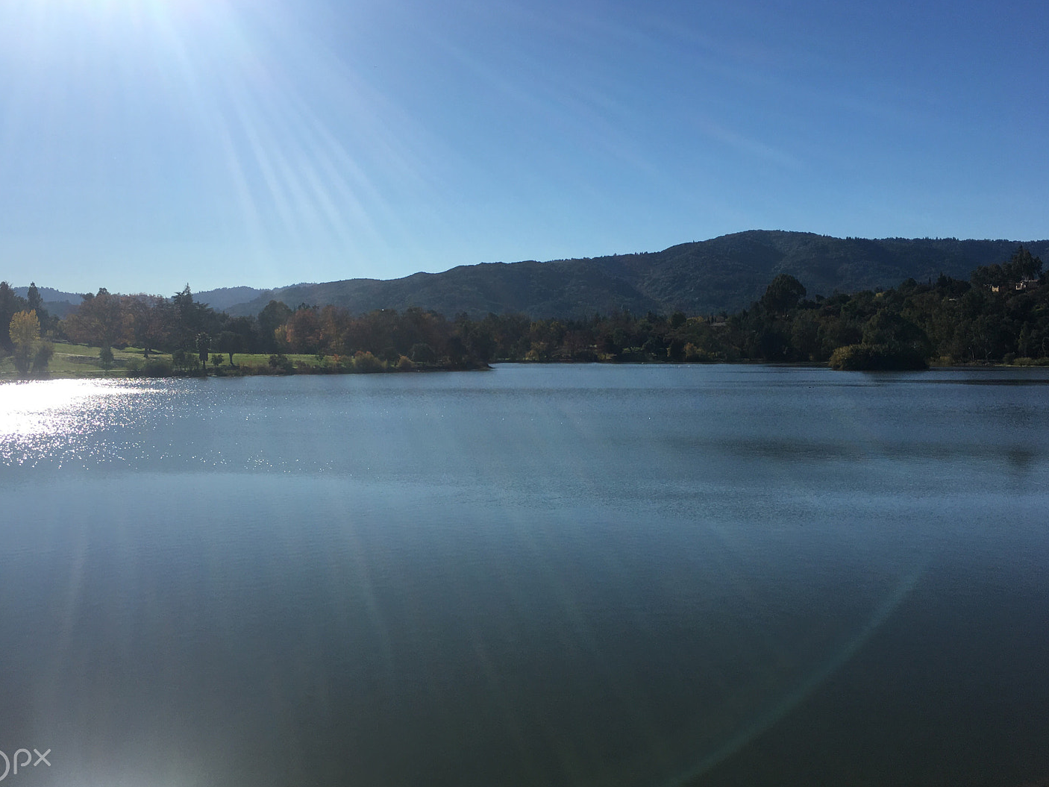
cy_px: 416
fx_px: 1000
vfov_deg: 42.9
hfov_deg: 55.2
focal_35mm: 33
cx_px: 463
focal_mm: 4.15
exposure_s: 1/3344
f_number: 2.2
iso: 25
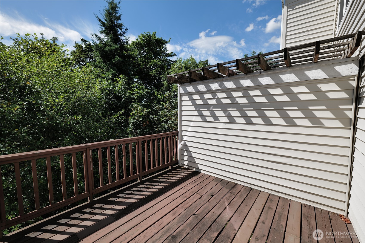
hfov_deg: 104.3
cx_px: 182
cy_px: 122
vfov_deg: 81.2
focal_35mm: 14
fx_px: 142
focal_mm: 14
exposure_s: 1/800
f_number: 4.5
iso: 100
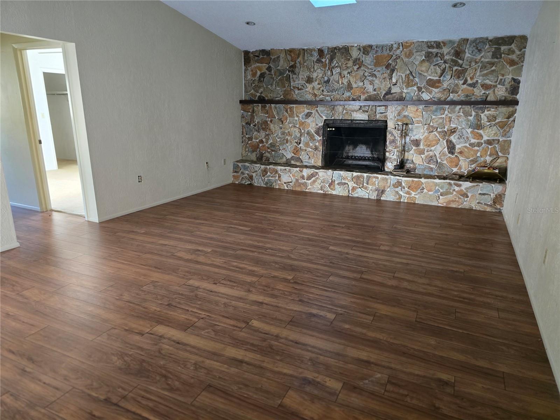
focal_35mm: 23
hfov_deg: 73.9
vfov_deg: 58.9
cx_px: 280
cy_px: 210
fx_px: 372
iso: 1000
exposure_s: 1/60
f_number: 1.7
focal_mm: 6.3
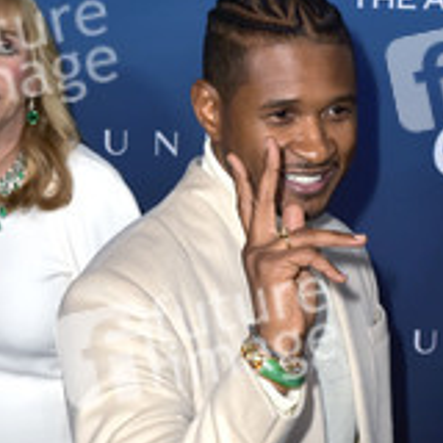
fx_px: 1477
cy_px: 482
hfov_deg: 17.0
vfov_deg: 16.6
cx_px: 278
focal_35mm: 102
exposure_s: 1/320
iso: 250
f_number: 5.6
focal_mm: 48
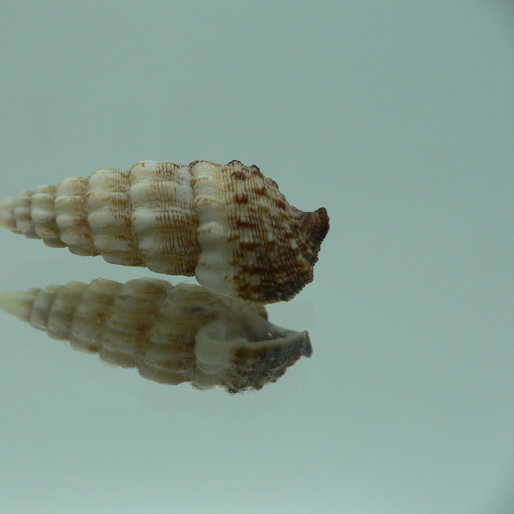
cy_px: 256
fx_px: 706
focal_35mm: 42
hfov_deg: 39.6
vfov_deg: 40.0
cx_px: 178
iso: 80
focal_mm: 4.6
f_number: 2.8
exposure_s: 1/60
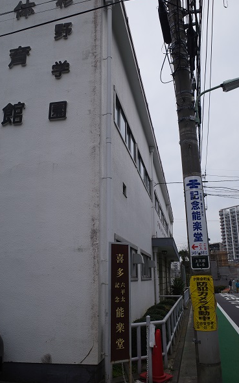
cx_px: 124
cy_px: 189
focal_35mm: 29
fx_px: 302
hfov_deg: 43.2
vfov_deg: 64.6
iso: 200
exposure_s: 1/800
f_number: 5.6
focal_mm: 18.3
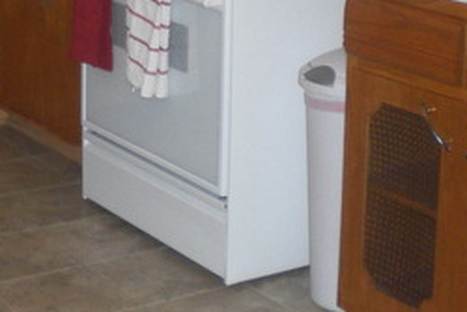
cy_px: -95
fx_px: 1311
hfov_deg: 20.0
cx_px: 105
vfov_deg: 13.1
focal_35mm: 101
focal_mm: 6.3
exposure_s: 1/60
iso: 200
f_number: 3.1
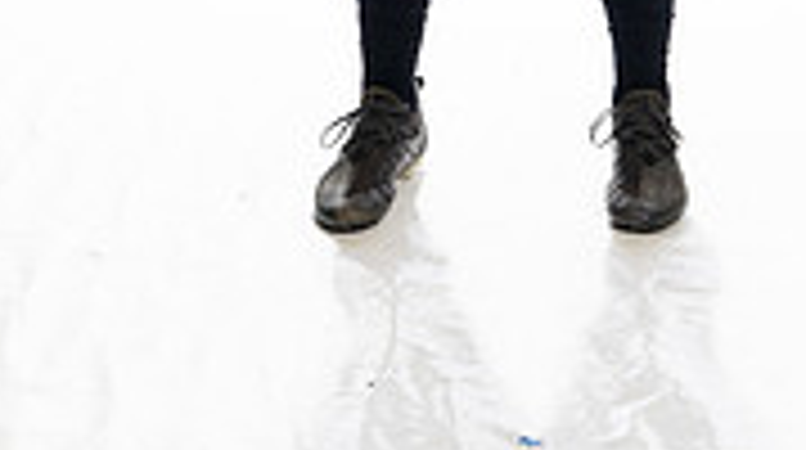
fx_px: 2816
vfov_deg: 8.5
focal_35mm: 132
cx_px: 531
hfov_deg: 16.3
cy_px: -531
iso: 800
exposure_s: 1/250
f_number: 8
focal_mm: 50
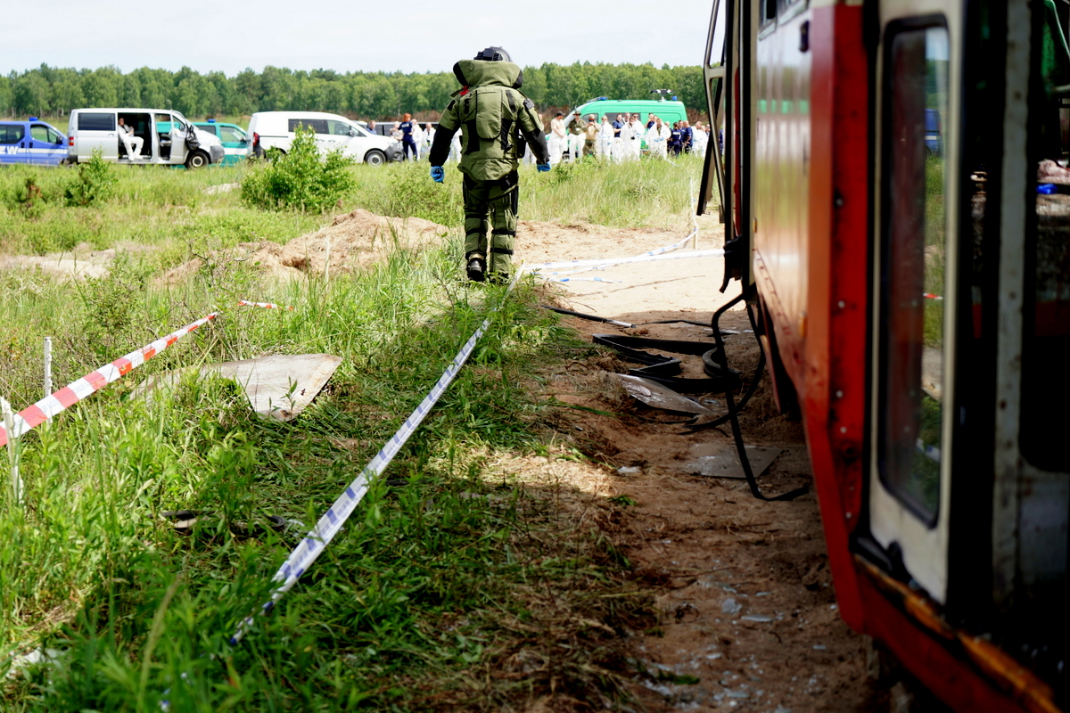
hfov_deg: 32.9
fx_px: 1813
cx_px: 535
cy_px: 356
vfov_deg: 22.3
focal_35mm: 61
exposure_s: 1/800
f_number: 4
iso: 200
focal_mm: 61
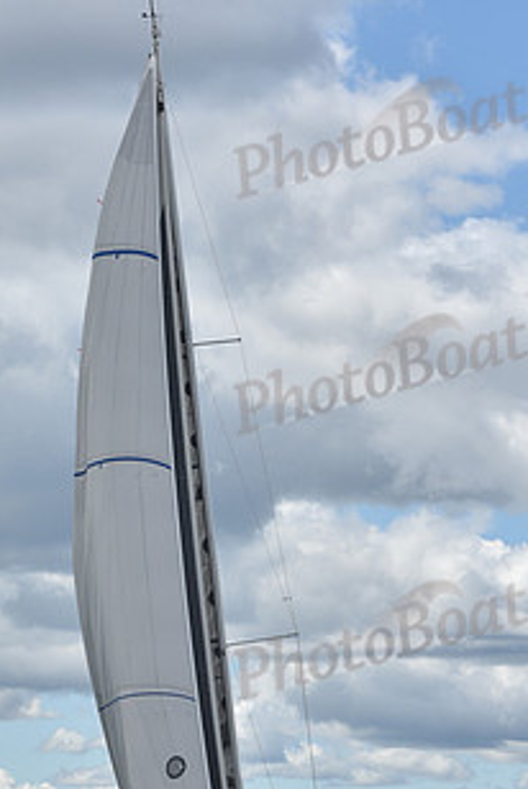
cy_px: 538
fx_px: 4214
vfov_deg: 10.7
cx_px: 101
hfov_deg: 7.2
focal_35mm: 192
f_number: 10
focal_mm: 102
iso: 250
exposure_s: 1/800
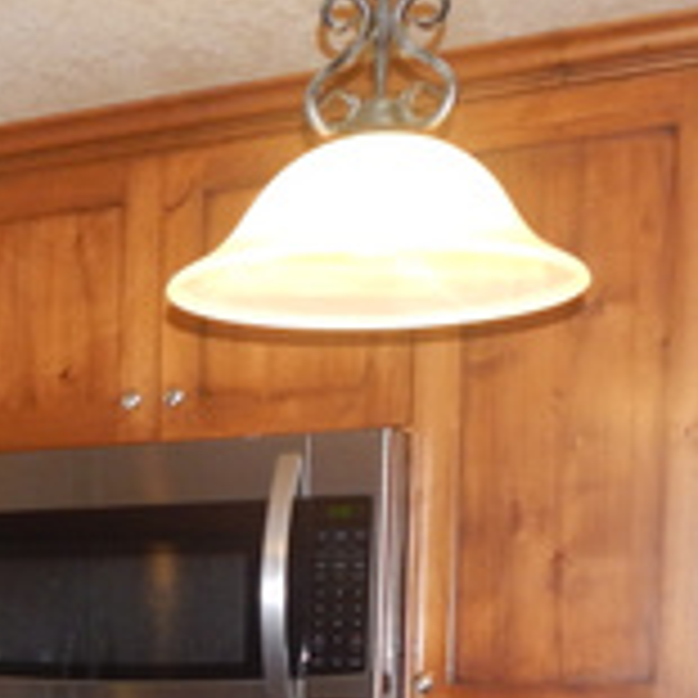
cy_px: 856
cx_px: -252
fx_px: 1916
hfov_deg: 18.9
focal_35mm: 84
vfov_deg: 19.4
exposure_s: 1/30
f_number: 3
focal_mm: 4
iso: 200
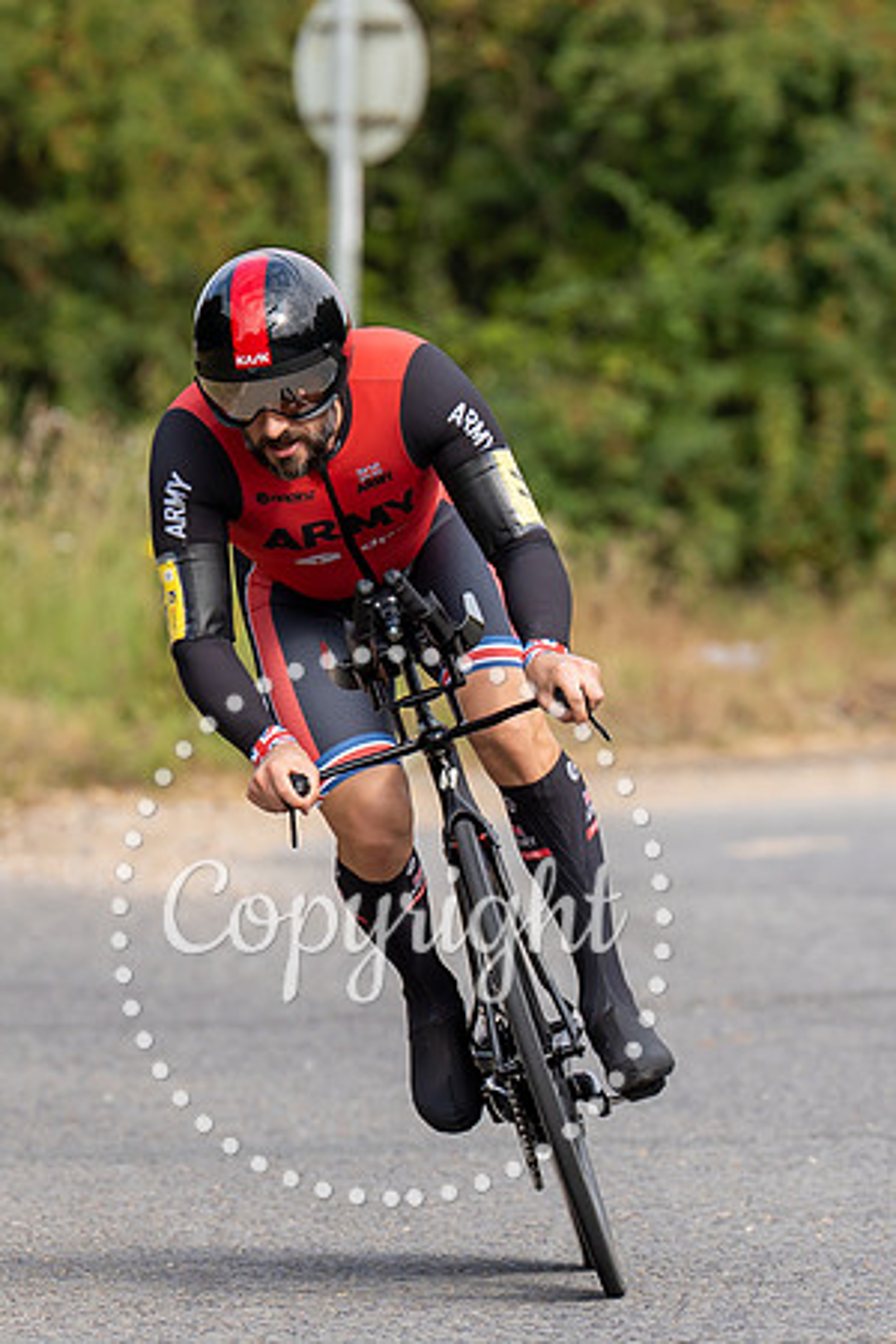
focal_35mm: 480
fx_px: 17919
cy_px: 635
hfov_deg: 2.9
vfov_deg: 4.3
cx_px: 275
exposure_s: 1/1000
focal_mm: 200
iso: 200
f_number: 4
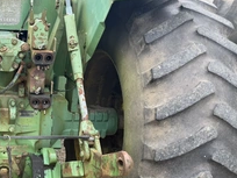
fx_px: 322
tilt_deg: -16.3
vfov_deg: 30.7
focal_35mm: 47
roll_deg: -0.7
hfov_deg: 37.2
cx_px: 14
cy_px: 118
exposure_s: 1/521
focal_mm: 6.76
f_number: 1.78
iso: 80
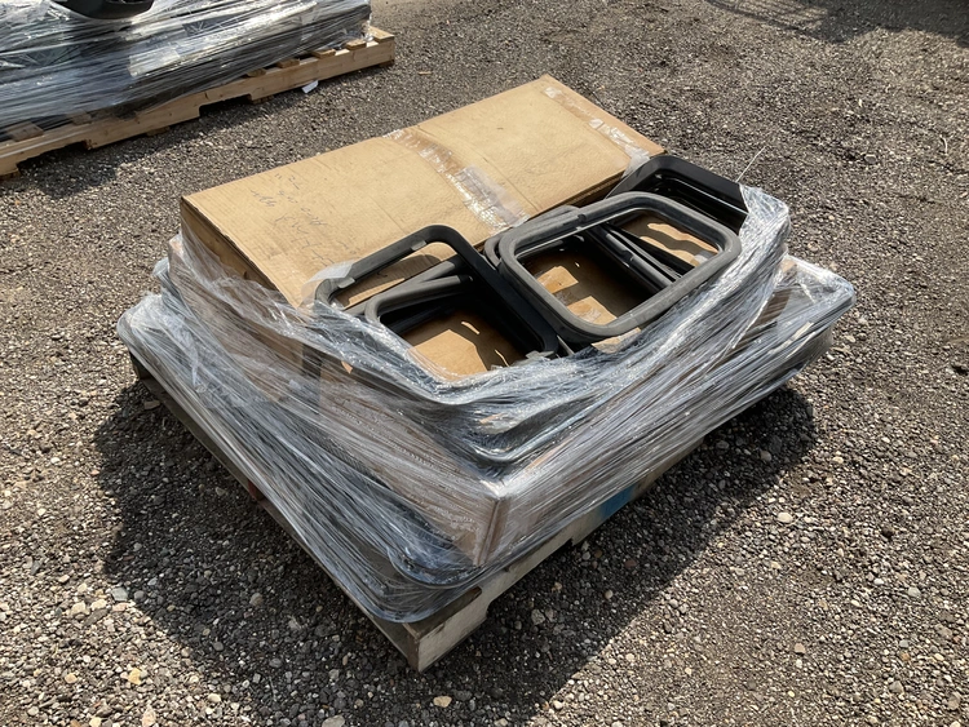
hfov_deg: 61.6
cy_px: 364
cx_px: 484
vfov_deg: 48.3
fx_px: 812
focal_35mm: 29
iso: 25
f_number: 1.8
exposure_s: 1/1912
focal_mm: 3
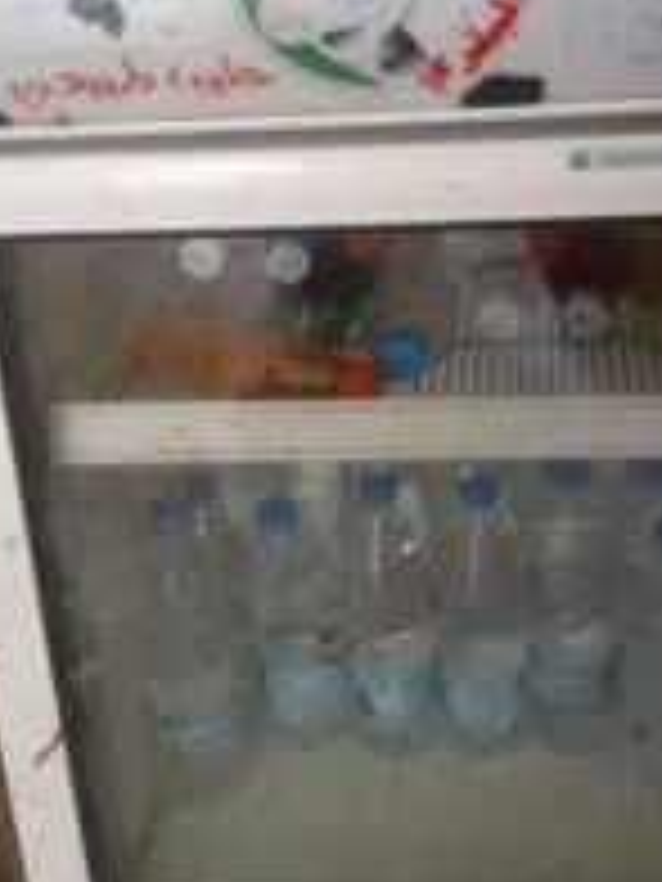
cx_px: 401
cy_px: 320
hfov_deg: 26.5
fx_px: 1402
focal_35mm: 55
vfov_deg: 34.7
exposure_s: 1/60
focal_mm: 3.94
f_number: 1.8
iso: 320
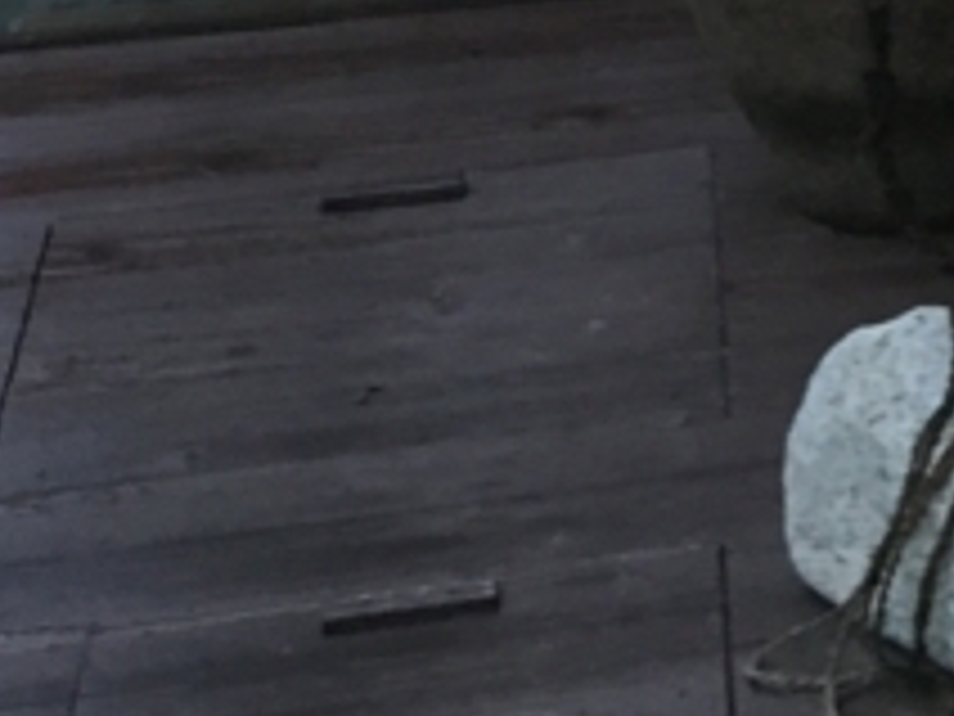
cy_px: -1495
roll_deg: -4.6
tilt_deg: -1.0
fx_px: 3858
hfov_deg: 12.9
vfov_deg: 8.6
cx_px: 1665
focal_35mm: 140
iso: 100
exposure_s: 1/30
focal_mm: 4.15
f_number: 2.2
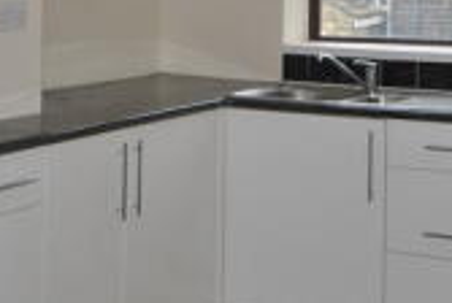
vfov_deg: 14.1
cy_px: -66
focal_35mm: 94
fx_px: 1182
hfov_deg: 21.6
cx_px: 253
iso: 200
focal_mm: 16
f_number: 5
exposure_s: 1/60
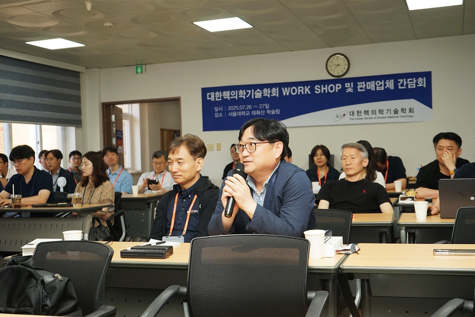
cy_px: 158
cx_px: 238
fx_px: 567
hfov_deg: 45.4
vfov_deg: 31.2
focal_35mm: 43
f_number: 6.3
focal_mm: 43
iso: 400
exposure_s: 1/125
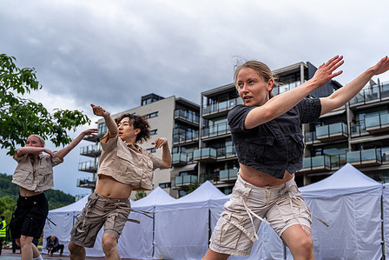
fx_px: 411
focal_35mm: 38
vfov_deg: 34.9
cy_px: 161
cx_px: 236
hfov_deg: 50.3
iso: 125
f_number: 2.8
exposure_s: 1/640
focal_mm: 25
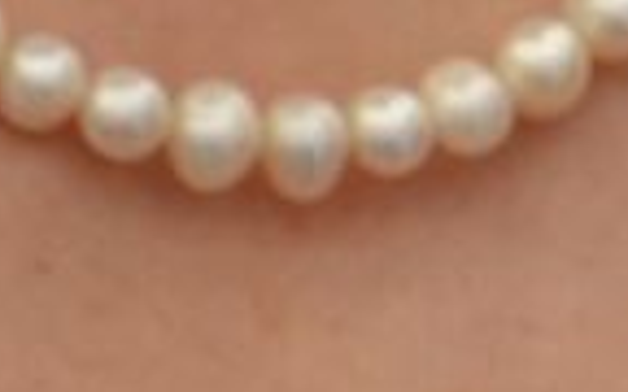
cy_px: -1540
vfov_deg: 1.3
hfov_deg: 2.0
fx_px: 17714
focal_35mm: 1035
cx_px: -157
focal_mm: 60
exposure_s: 1/13
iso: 100
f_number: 5
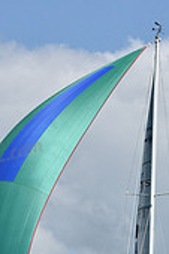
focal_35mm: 342
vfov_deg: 6.0
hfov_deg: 4.0
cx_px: 120
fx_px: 2413
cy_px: 363
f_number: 9
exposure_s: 1/1250
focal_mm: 100
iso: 250
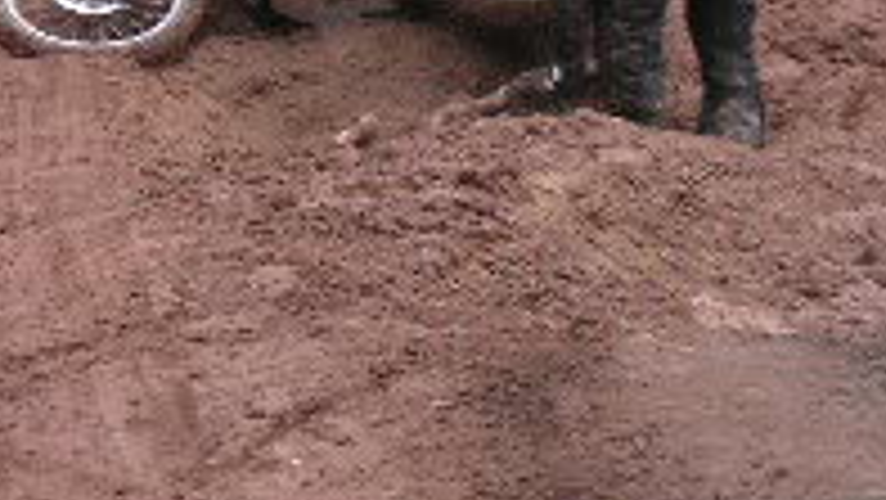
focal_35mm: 365
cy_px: 135
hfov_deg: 5.9
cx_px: -162
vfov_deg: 3.3
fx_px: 8579
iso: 160
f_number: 4
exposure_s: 1/90
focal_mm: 17.1
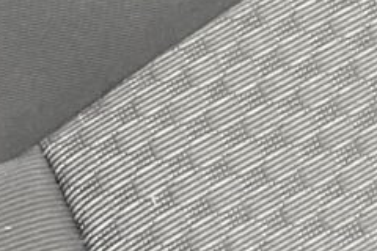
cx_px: 507
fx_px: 3026
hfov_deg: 7.1
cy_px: -260
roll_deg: -2.4
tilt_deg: -34.7
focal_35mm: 289
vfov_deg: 4.7
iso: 125
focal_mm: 5.1
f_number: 1.6
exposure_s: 1/121
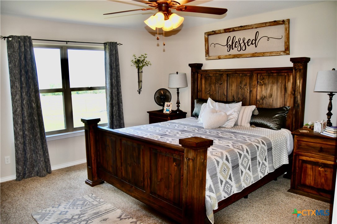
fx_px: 253
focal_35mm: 27
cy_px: 112
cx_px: 168
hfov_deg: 67.4
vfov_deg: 47.9
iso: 360
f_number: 3.5
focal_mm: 18
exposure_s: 1/125
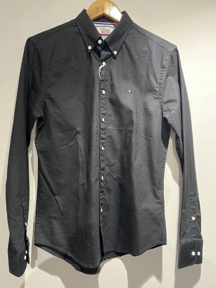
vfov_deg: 67.3
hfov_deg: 53.1
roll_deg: +0.4
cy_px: 144
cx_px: 108
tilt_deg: +0.5
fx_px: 216
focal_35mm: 26
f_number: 1.5
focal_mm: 5.7
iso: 250
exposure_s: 1/50
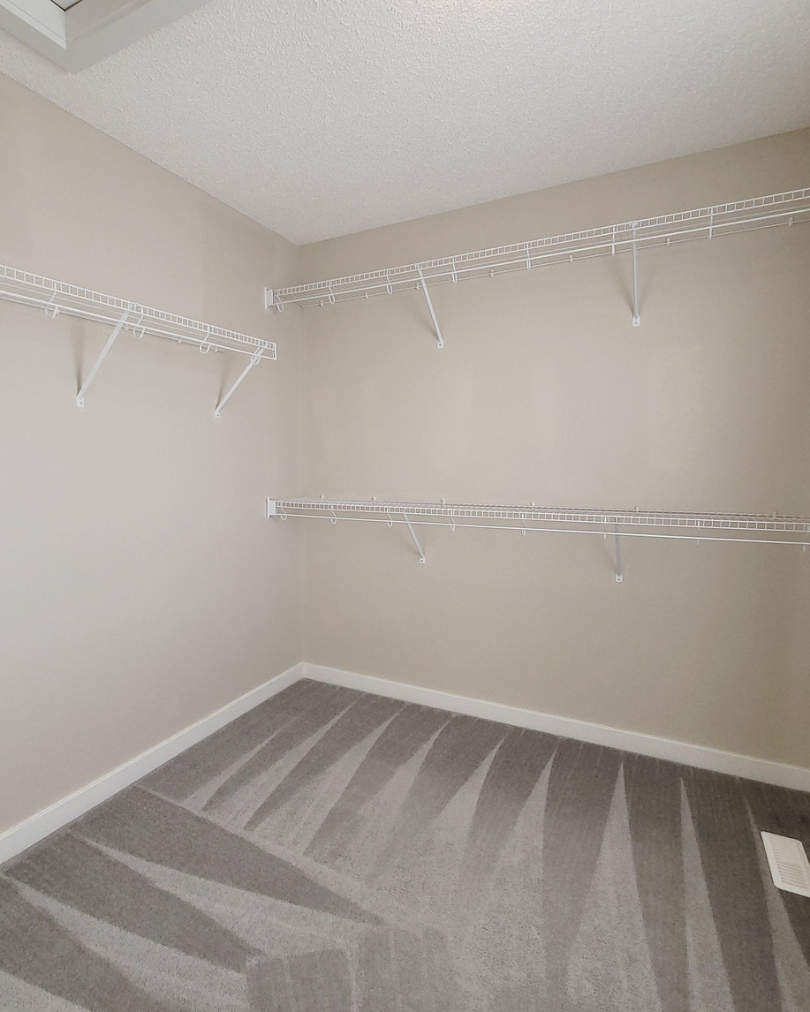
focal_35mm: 17
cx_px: 337
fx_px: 509
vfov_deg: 89.6
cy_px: 505
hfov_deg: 76.4
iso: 125
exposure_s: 1/120
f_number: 2.2
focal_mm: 2.2
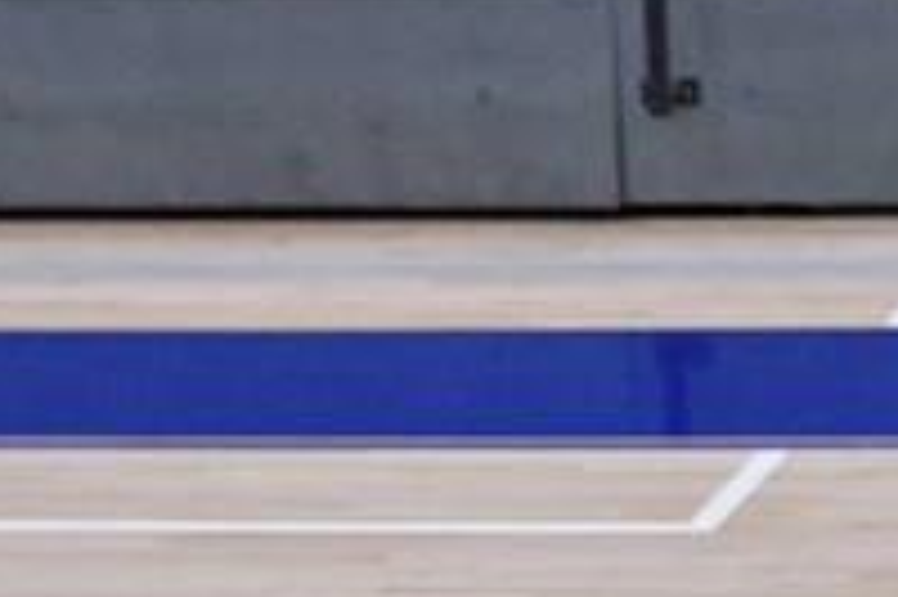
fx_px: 14107
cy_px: 1243
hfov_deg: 3.6
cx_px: 195
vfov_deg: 2.4
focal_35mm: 566
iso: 6400
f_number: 3.2
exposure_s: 1/1250
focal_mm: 130
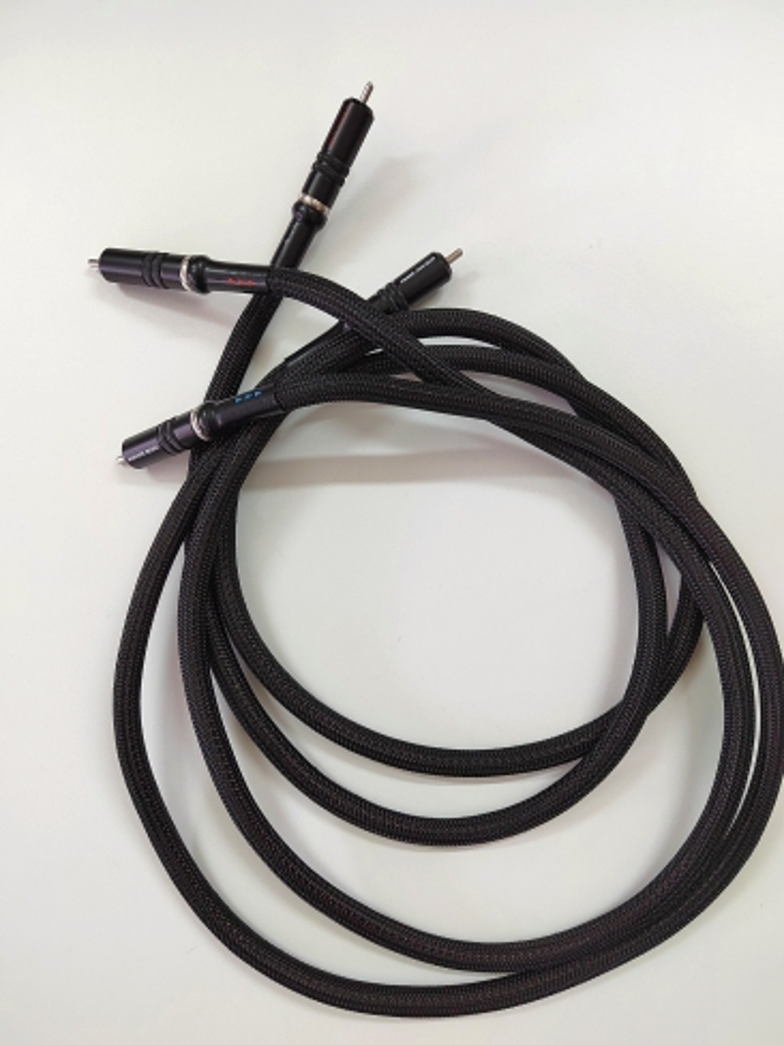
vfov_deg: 73.9
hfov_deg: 58.9
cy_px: 522
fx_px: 695
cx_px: 392
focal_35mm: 23
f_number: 1.9
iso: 1853
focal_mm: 5.52
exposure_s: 1/50
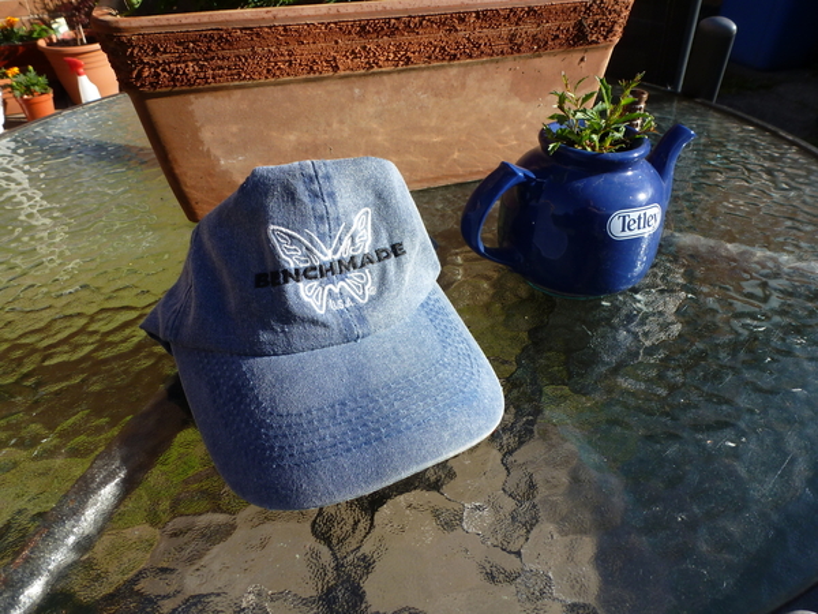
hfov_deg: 71.6
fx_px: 567
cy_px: 307
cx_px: 409
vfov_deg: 56.8
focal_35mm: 24
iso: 100
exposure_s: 1/400
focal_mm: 4.3
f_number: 4
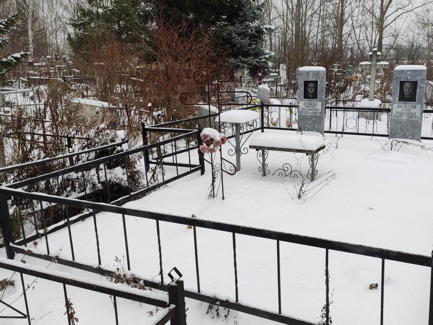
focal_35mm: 35
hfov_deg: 52.4
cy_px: 166
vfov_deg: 40.7
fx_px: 438
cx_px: 252
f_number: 1.75
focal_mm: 4.77
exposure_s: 1/467
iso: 112
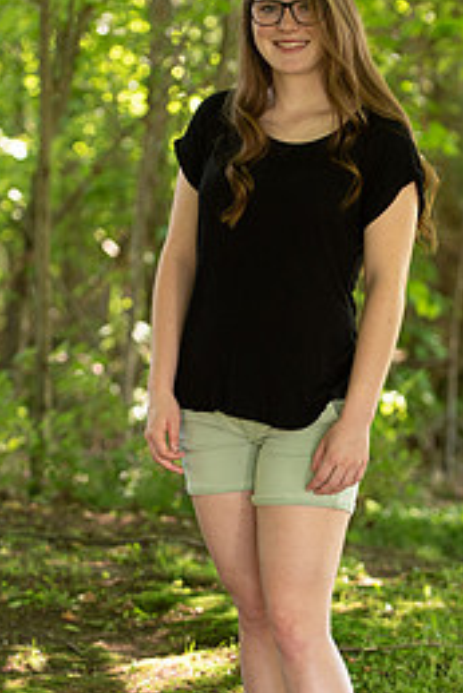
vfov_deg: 14.7
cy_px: 377
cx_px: 276
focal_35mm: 139
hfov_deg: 9.9
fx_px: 2678
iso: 400
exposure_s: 1/200
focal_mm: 80
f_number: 2.8
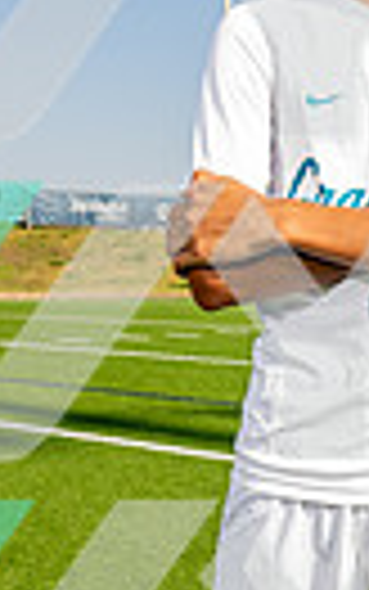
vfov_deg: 24.6
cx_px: 436
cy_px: 324
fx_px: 1350
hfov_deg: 15.1
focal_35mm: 84
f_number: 7.1
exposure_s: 1/125
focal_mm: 24
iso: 50
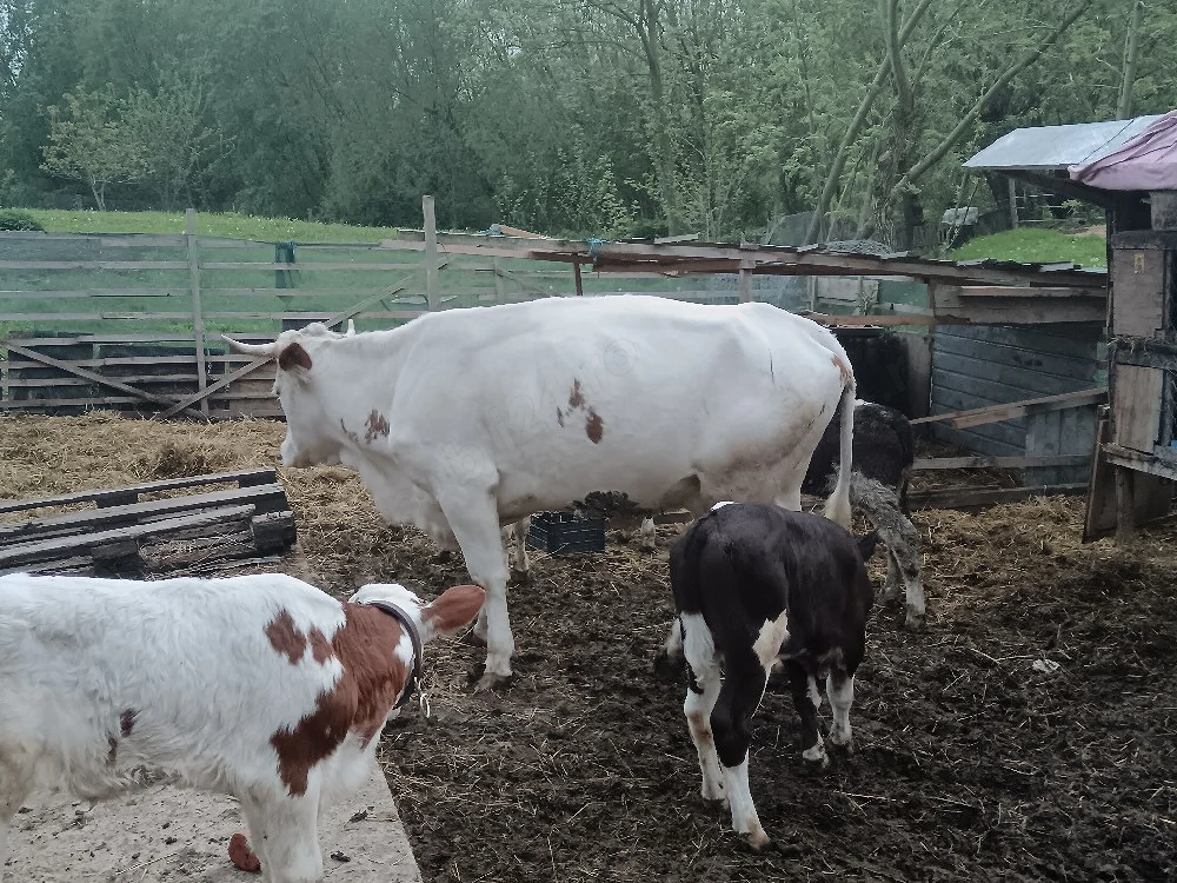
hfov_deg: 44.8
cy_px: 442
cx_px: 588
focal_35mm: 42
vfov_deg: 34.3
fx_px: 1428
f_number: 1.9
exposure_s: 1/100
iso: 1350
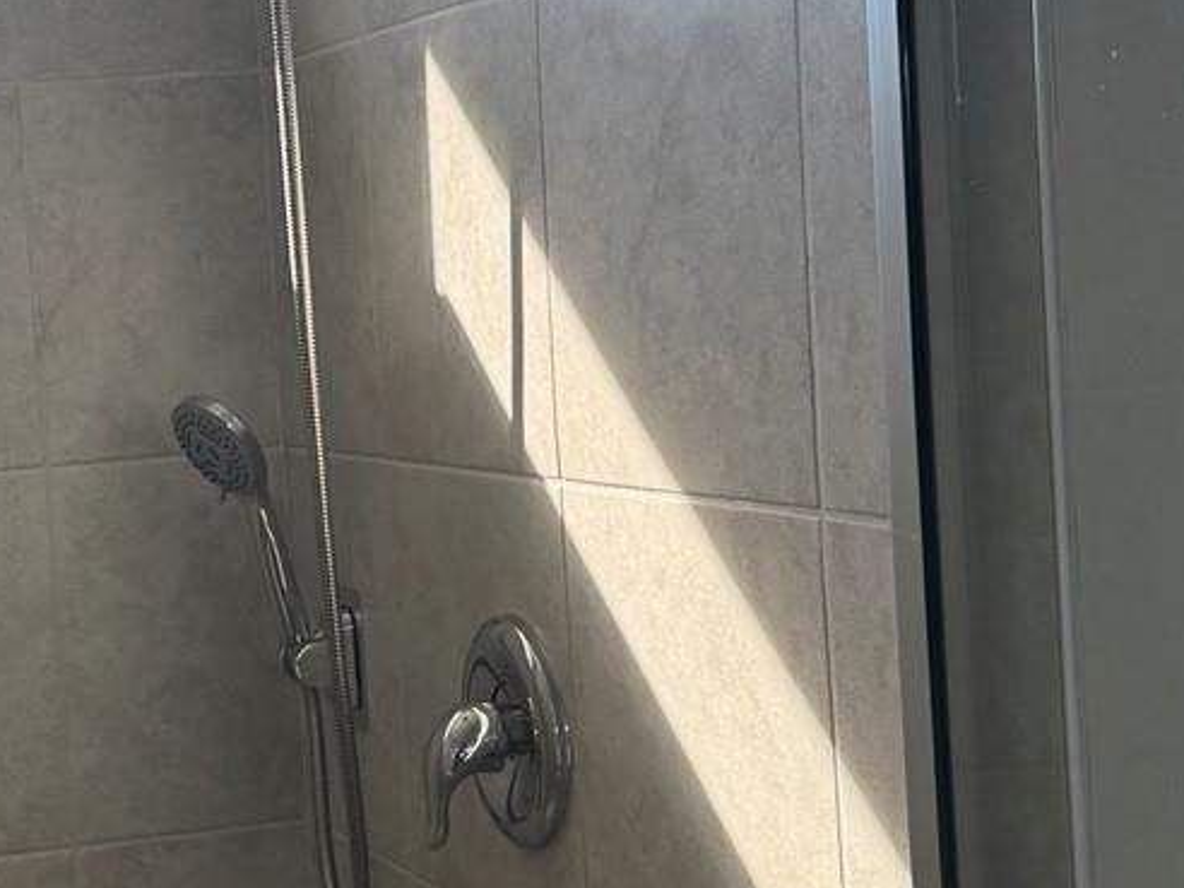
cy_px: 467
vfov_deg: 18.9
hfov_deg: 24.1
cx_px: 46
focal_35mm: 78
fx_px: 2668
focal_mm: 6.76
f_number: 1.78
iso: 100
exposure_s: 1/654
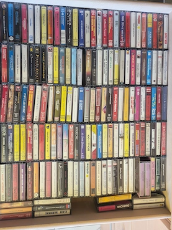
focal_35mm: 26
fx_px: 172
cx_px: 83
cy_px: 106
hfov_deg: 53.1
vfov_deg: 67.2
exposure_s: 1/100
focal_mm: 5
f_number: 1.8
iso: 250
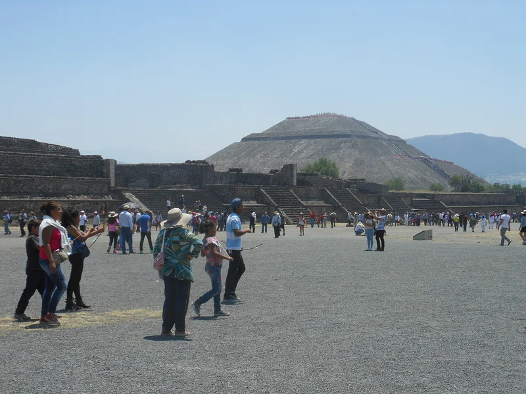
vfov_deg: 22.3
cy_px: 197
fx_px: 1003
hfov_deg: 29.4
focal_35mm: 66
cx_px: 263
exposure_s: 1/800
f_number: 4.3
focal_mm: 11.7
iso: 80
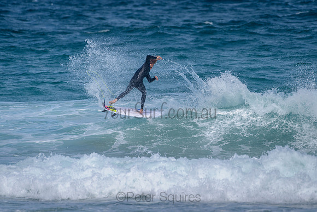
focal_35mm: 613
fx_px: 5402
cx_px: 180
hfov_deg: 3.4
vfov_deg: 2.2
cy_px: 88
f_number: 5.6
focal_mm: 500
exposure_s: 1/2000
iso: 110
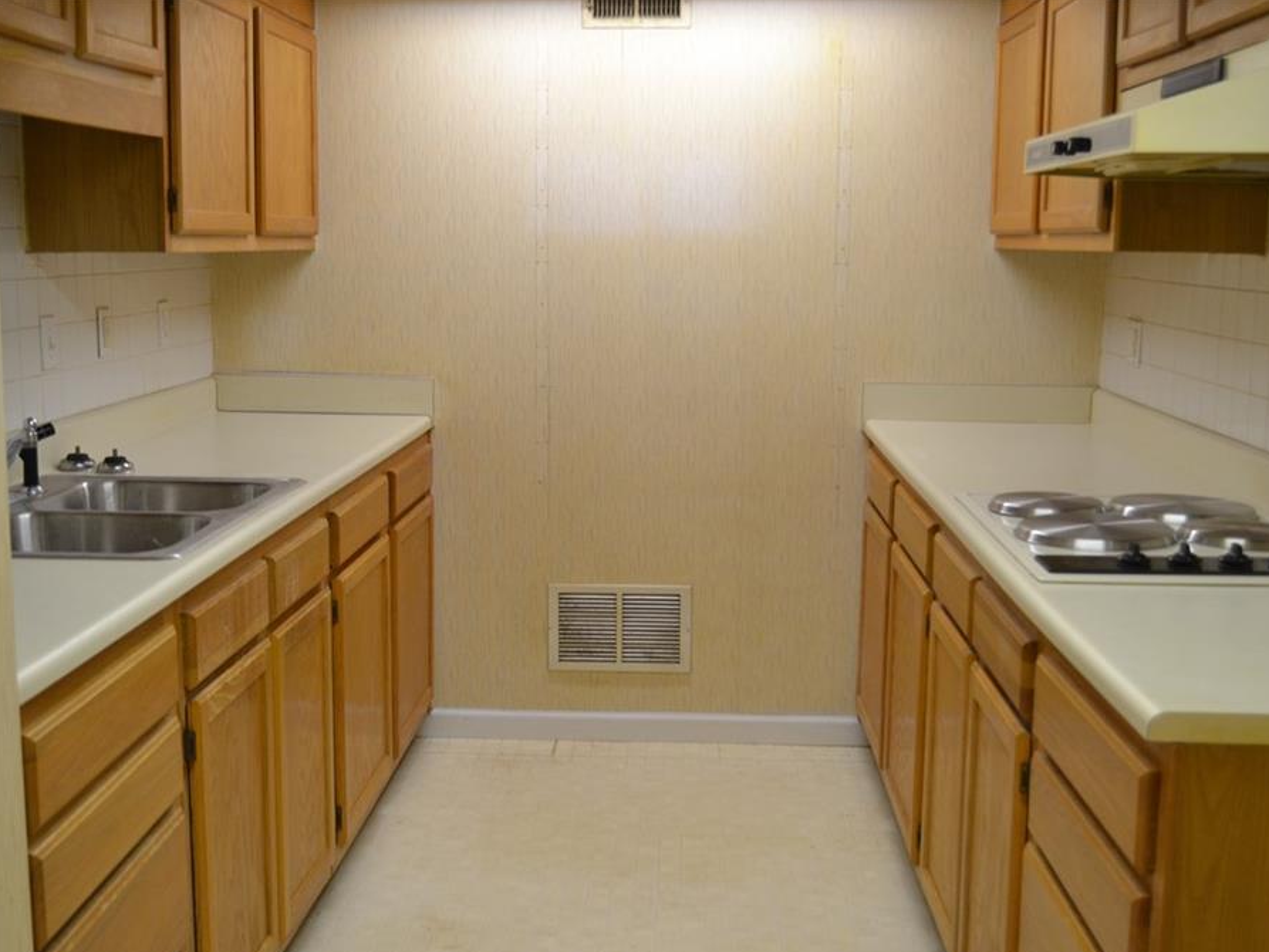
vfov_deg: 33.6
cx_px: 560
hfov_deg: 43.8
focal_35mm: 43
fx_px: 1577
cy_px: 480
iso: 640
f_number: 4
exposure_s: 1/60
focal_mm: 26
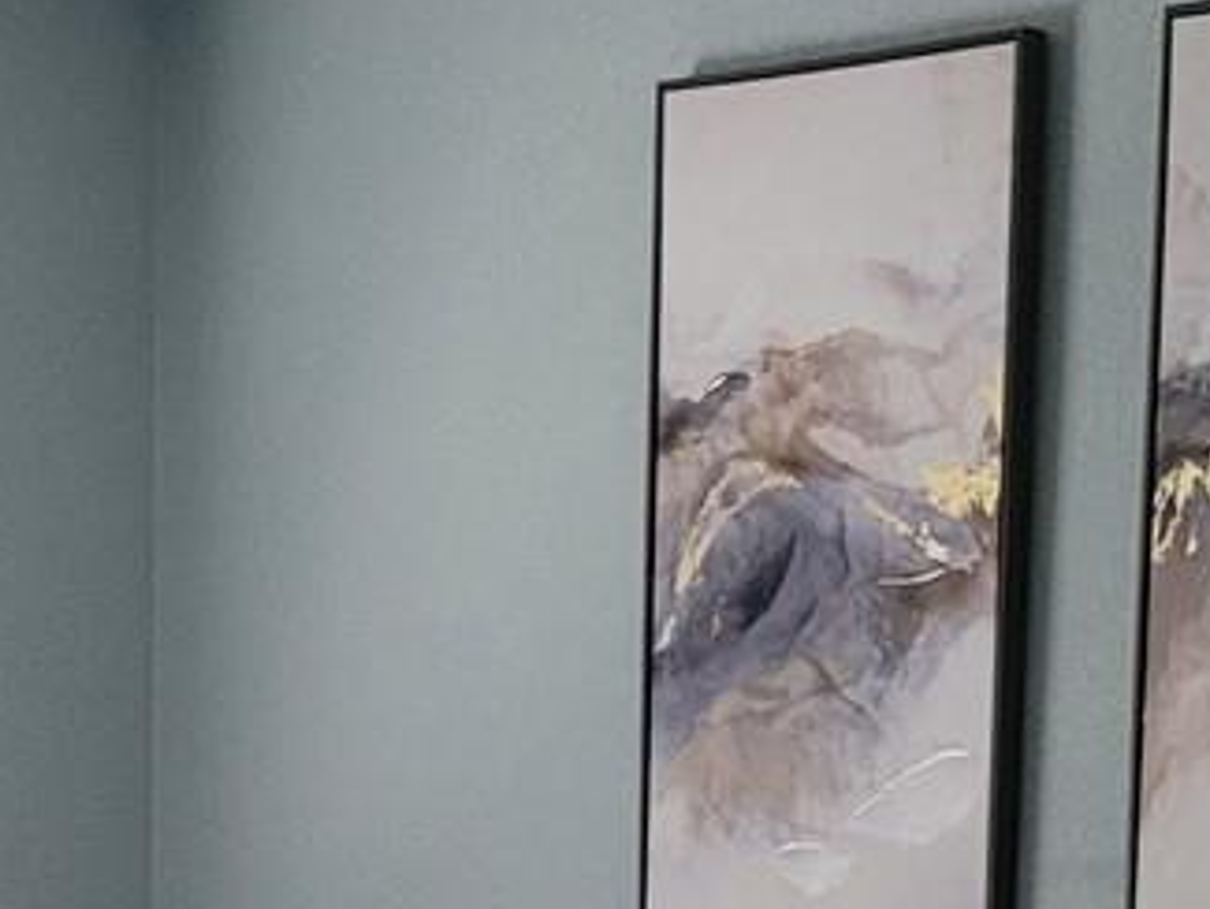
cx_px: 253
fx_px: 4476
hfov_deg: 15.3
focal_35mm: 128
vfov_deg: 10.9
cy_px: 1565
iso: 200
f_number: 1.8
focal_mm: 5.4
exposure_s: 1/60
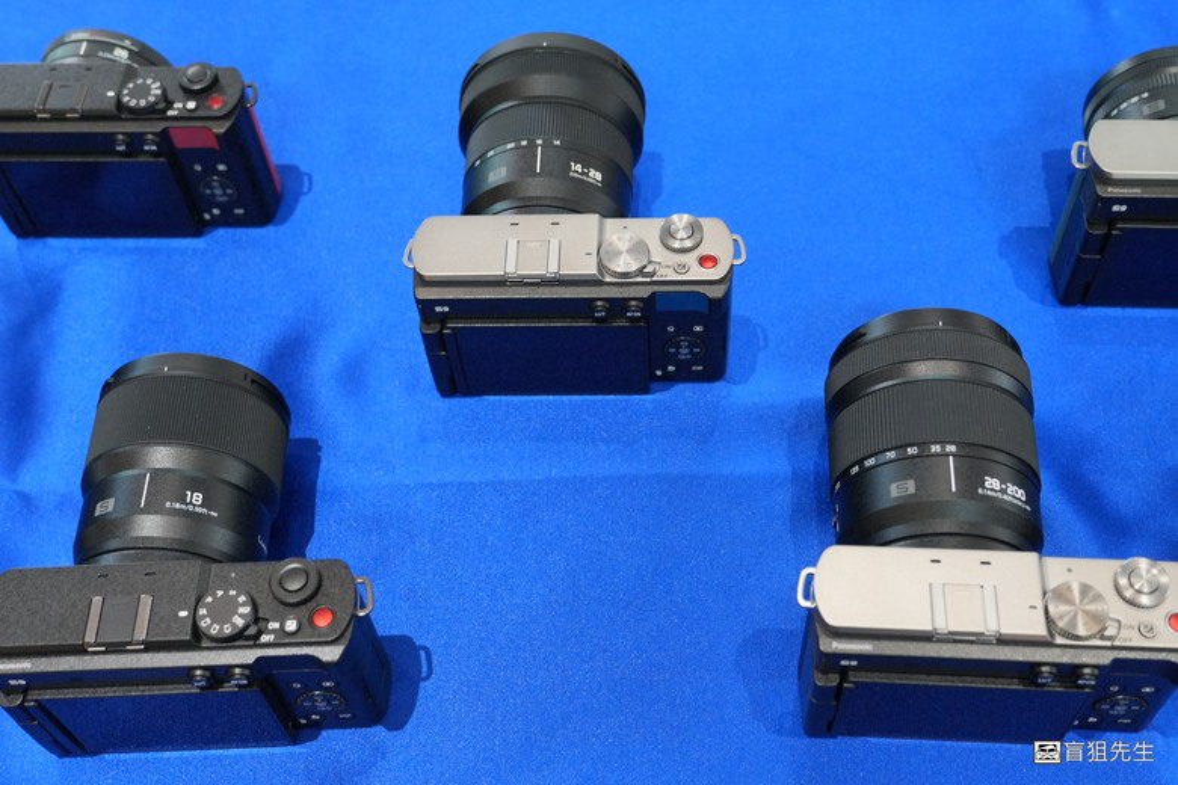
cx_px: 589
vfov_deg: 31.9
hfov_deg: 46.4
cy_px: 392
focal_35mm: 42
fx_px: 1374
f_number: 4.5
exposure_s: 1/80
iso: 2000
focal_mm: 28
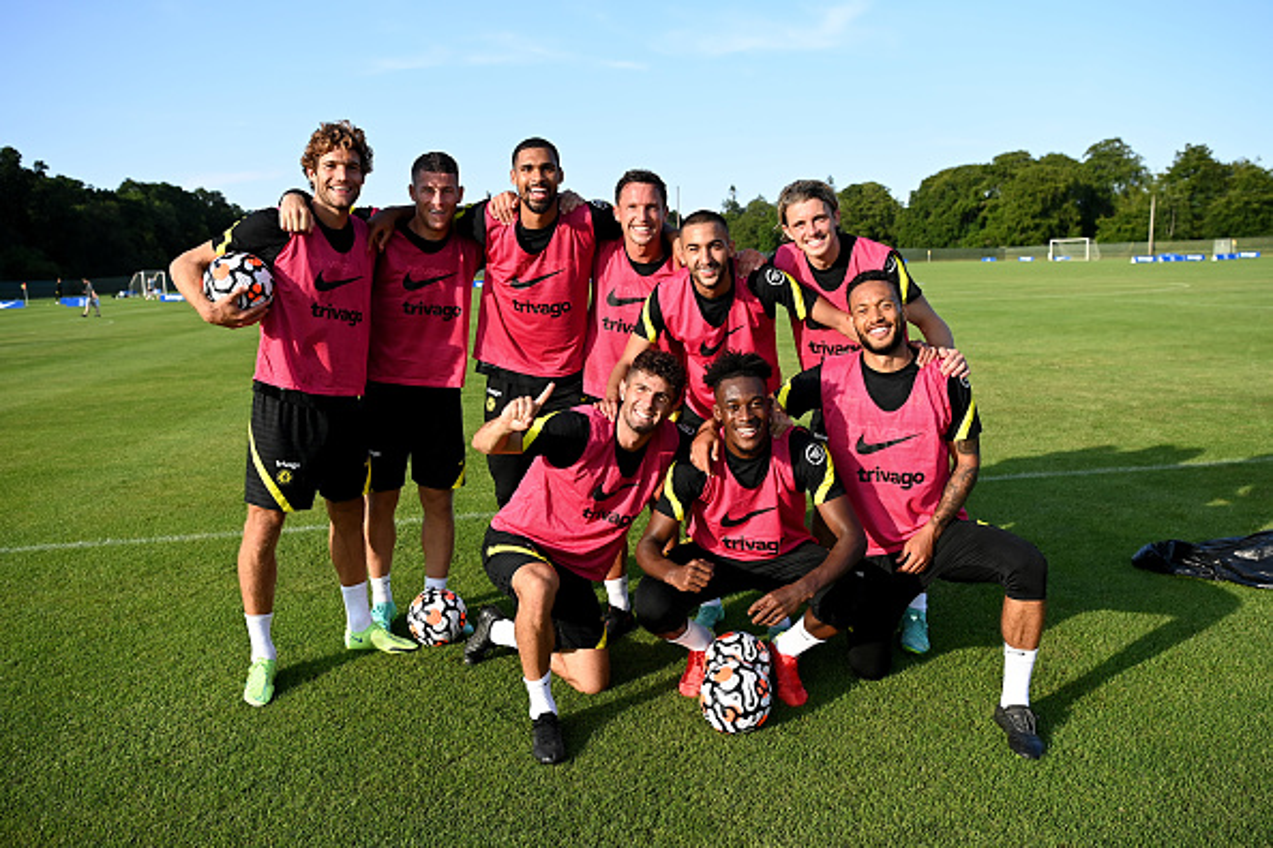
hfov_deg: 63.7
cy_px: 424
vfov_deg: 45.0
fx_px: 1025
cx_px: 636
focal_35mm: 29
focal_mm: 29
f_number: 5.6
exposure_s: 1/1600
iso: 320
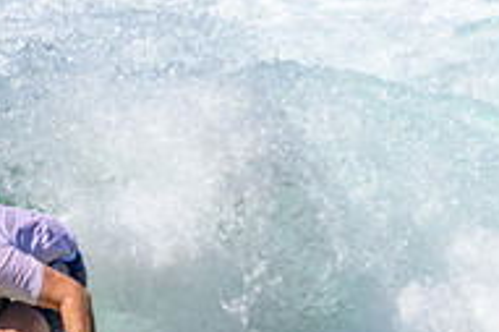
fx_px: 46394
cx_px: -118
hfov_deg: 0.6
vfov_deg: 0.4
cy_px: 318
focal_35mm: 3350
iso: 900
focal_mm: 800
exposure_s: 1/2000
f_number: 11
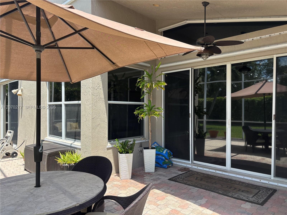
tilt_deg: -0.9
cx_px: 144
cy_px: 108
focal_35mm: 26
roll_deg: -0.1
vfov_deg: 53.1
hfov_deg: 67.3
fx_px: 216
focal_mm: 5.96
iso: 50
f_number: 1.6
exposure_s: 1/618
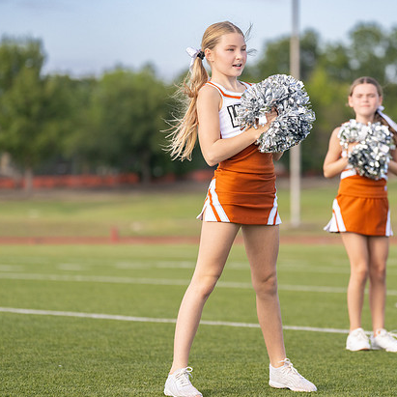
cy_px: 196
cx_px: 275
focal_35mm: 175
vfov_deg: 10.0
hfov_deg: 10.0
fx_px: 2271
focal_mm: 122
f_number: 2.8
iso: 400
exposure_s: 1/3200
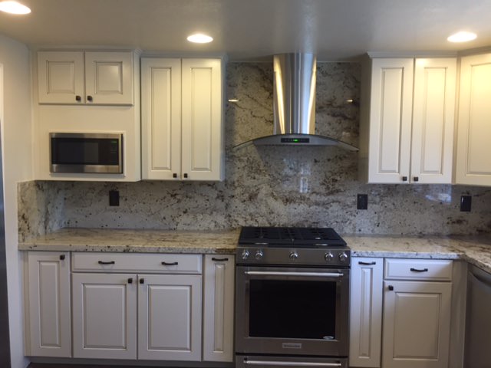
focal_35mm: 29
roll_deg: -2.1
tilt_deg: -5.7
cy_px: 184
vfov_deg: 48.2
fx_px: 411
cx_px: 246
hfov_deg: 61.7
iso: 64
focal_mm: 4.15
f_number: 2.2
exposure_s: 1/30
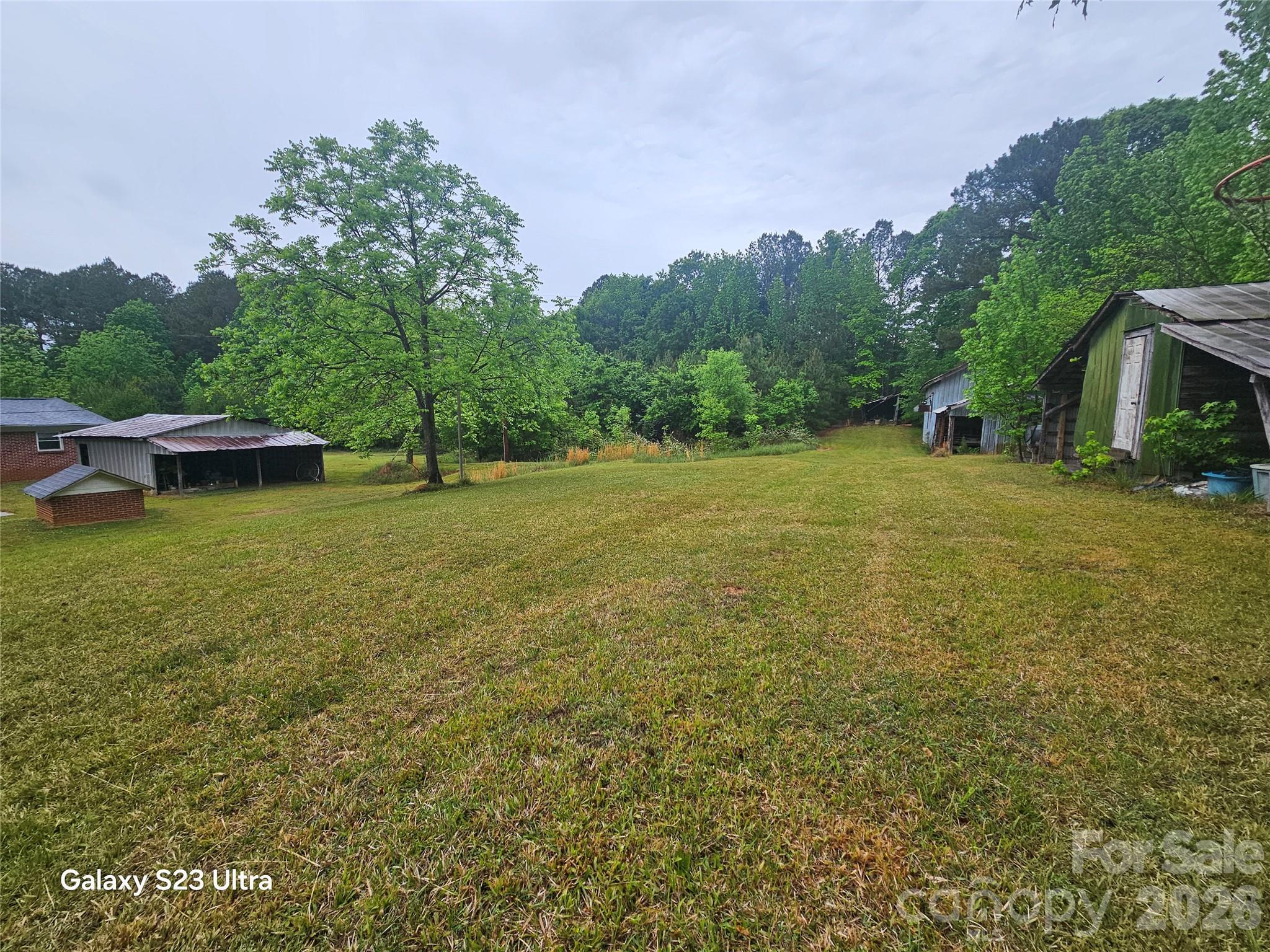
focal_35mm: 13
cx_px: 635
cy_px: 476
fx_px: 477
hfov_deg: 106.2
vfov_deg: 89.9
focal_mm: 2.2
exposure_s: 1/400
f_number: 2.2
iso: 50
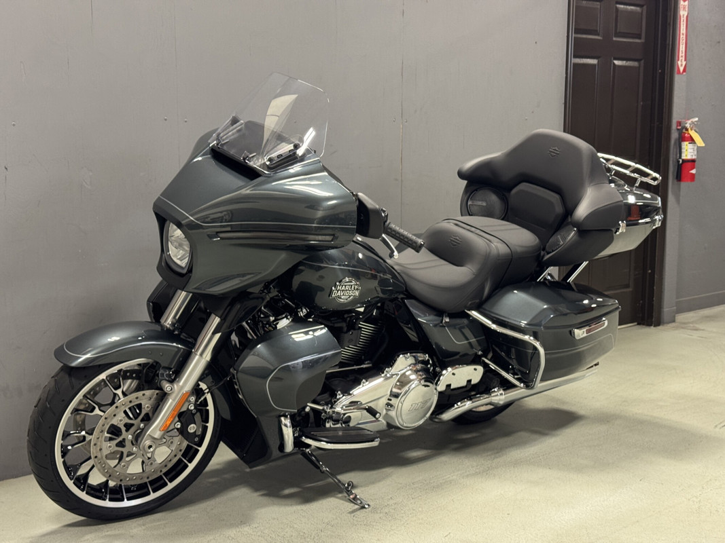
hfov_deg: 39.7
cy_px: 272
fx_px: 1005
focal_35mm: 48
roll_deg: +0.4
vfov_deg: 30.3
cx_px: 362
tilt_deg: -8.2
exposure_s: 1/40
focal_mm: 6.76
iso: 200
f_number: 1.78
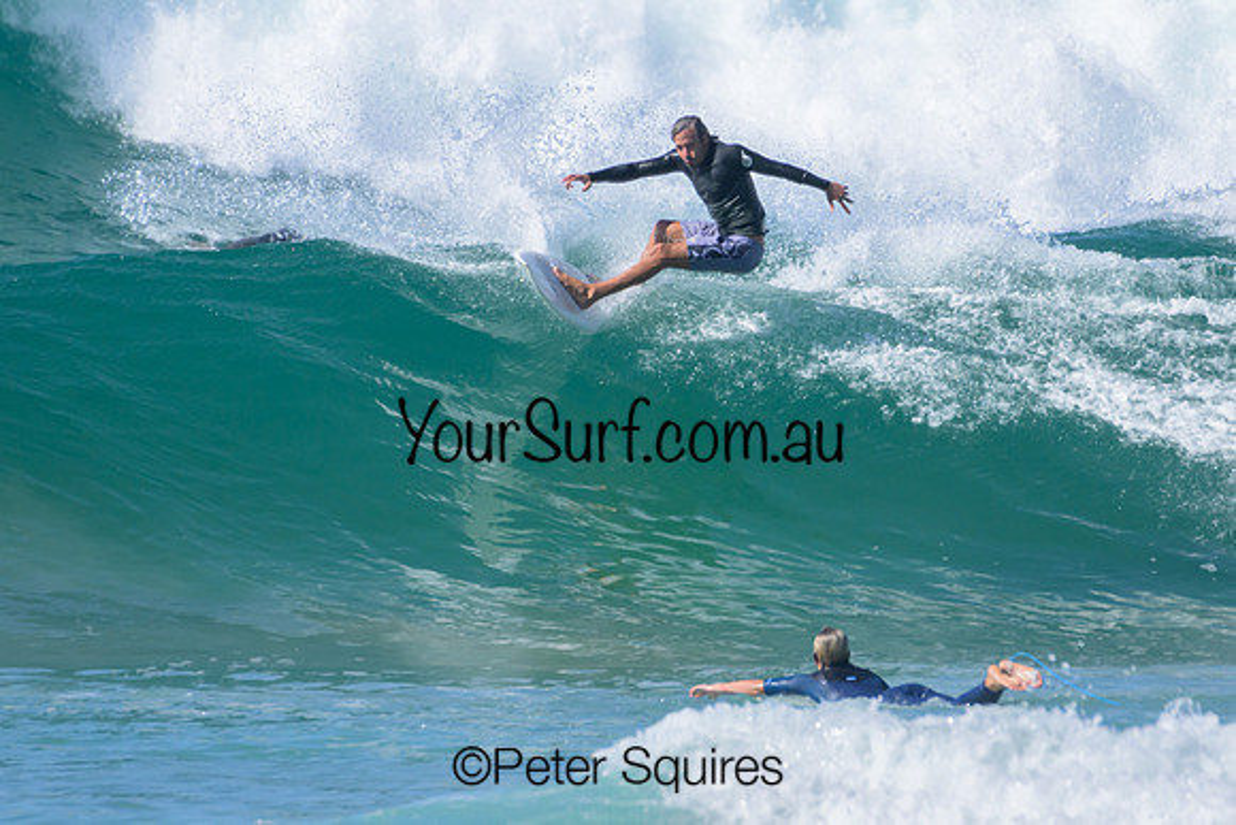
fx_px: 36969
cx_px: 646
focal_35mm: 1077
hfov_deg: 1.9
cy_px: 332
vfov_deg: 1.3
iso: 900
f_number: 11
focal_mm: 900
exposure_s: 1/2000
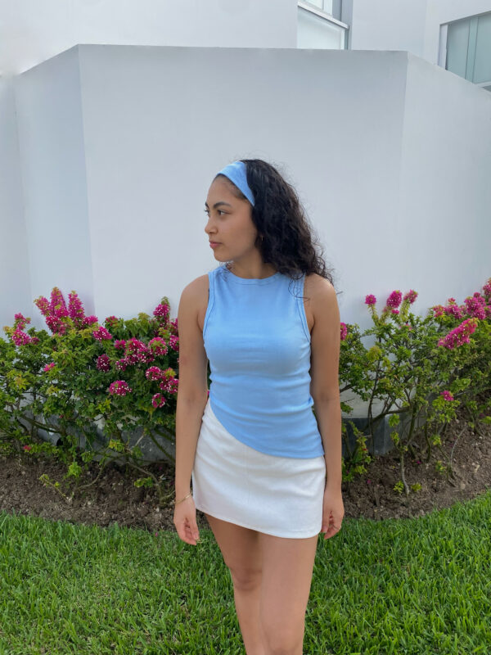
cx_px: 246
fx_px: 492
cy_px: 328
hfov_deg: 53.1
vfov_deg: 67.3
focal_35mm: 26
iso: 32
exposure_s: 1/1082
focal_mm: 4.25
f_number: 1.8
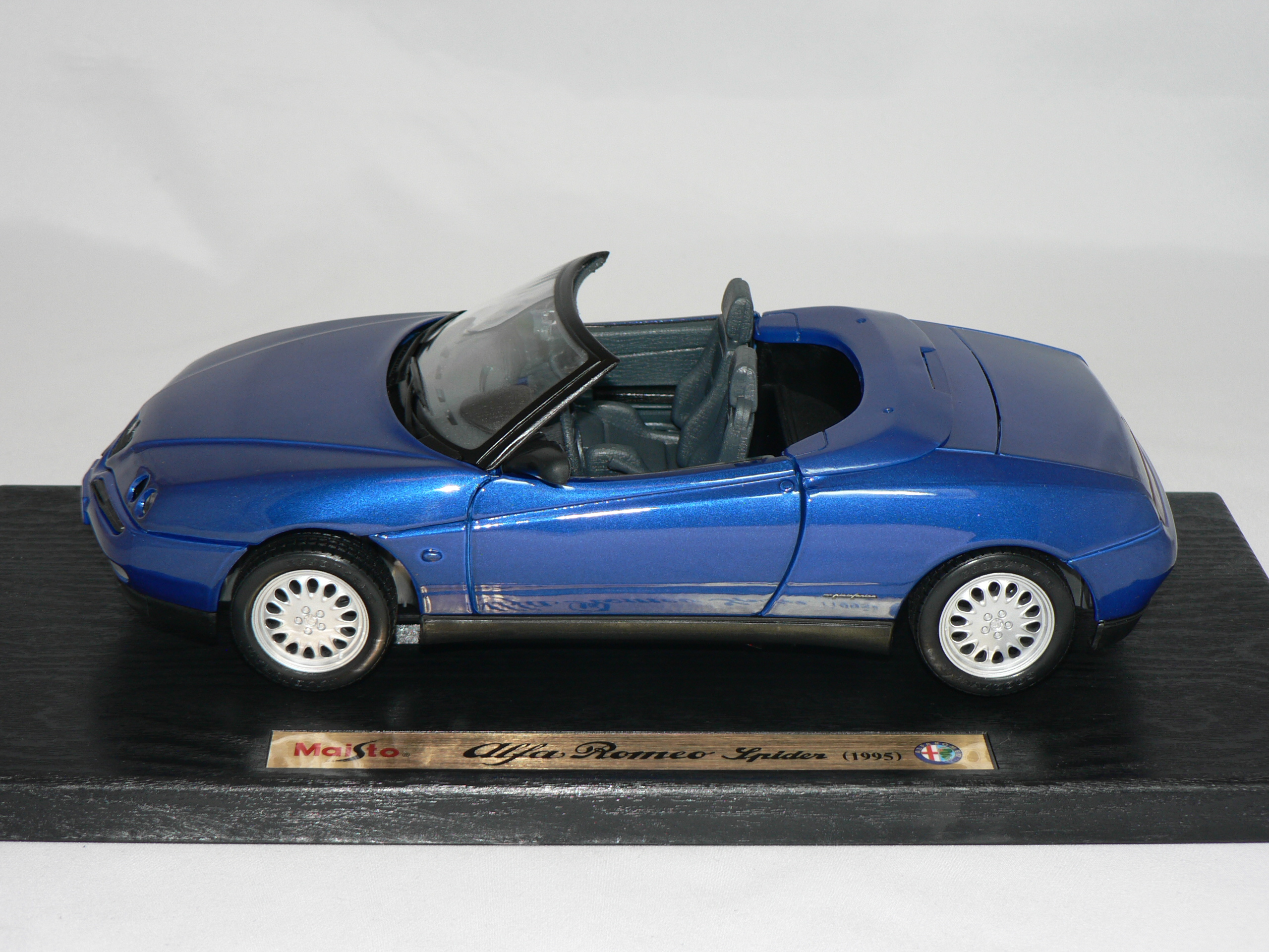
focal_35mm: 74
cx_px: 634
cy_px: 476
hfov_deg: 26.3
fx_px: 2713
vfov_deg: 19.9
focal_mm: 12.4
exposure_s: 1/60
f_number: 3.2
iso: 80
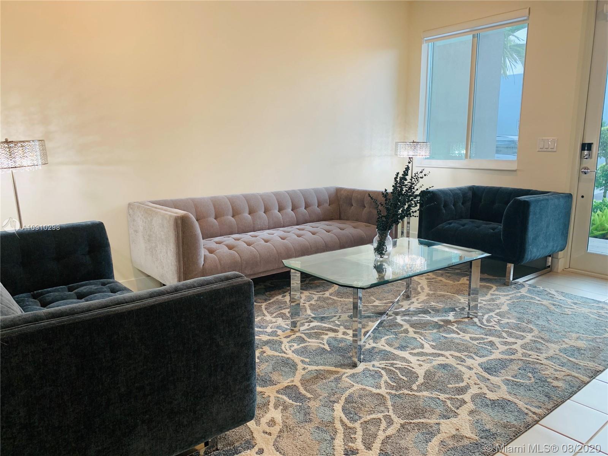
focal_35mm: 26
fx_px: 457
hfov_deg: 67.3
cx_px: 304
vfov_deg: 53.1
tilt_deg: -10.6
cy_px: 228
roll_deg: -0.3
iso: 50
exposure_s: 1/60
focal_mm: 4.25
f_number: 1.8
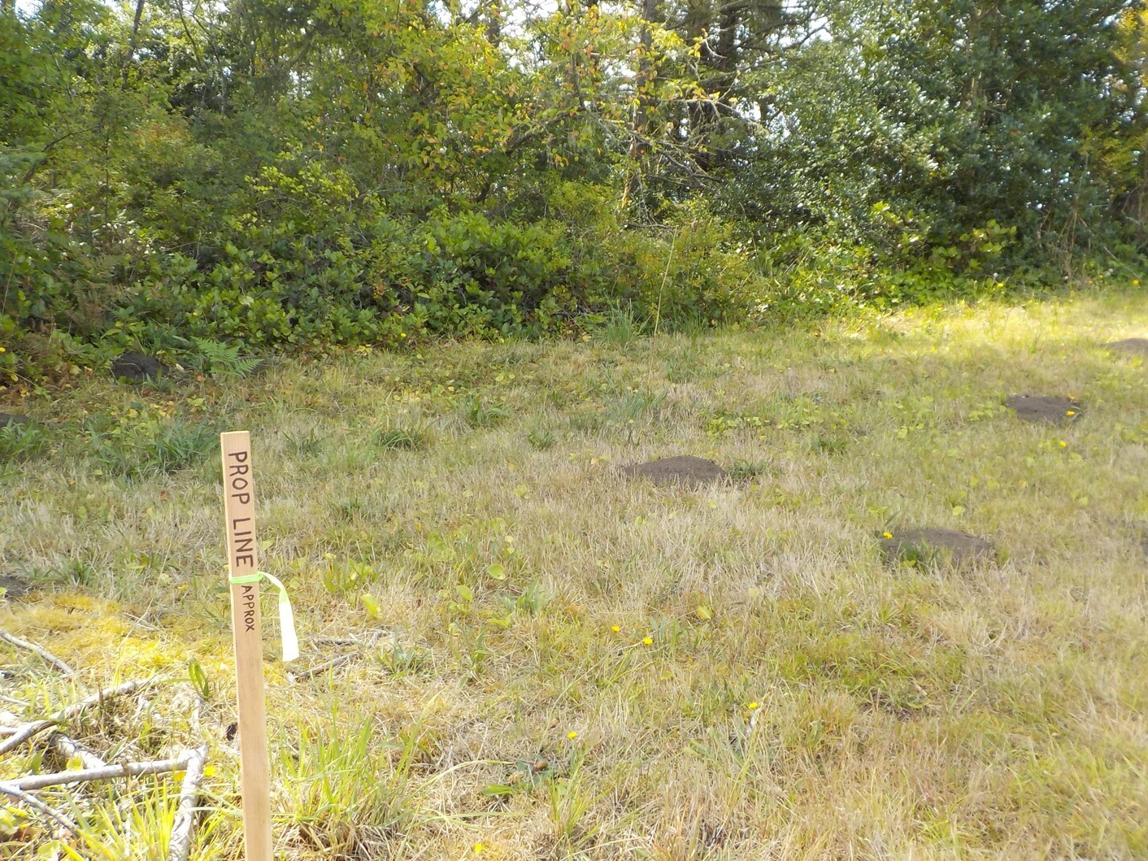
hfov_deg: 53.9
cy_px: 425
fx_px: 1128
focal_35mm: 34
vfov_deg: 41.8
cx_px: 621
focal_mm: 4.1
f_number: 3.3
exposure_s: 1/160
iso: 125
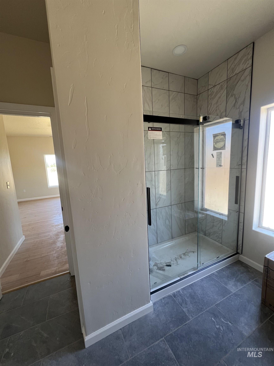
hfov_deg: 89.9
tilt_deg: -6.9
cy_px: 183
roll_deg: +2.8
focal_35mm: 13
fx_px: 137
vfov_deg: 106.2
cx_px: 137
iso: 125
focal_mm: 1.57
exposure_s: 1/99
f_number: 1.8
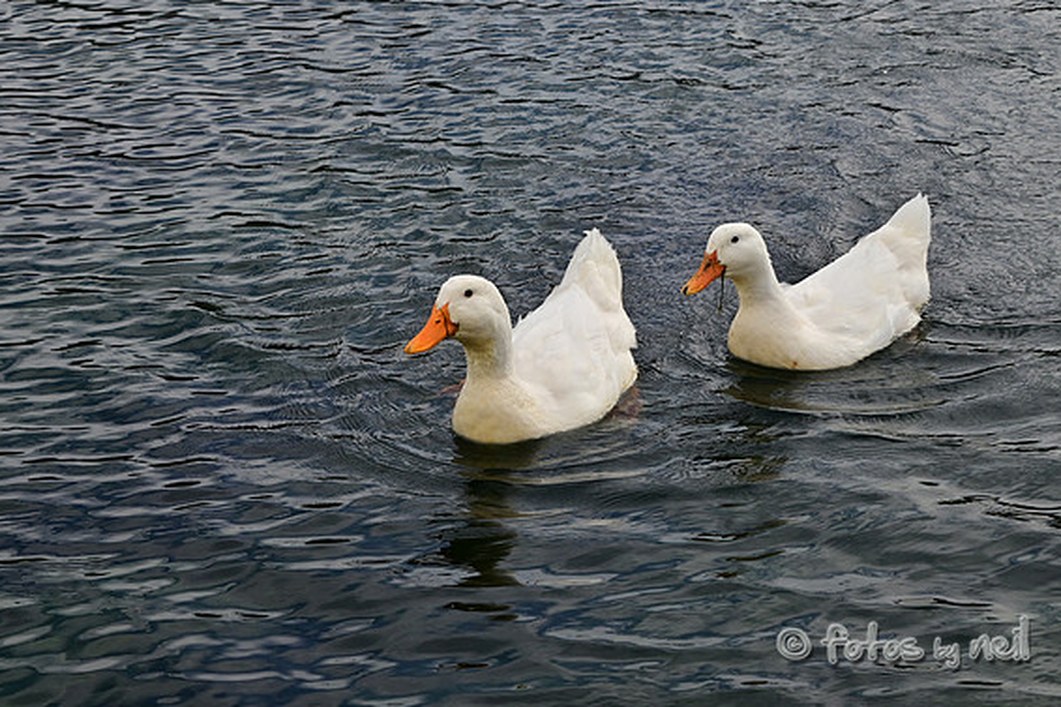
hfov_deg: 25.4
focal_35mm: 80
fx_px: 2357
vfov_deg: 17.1
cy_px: 350
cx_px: 534
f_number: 11
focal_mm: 52
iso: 200
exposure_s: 1/500
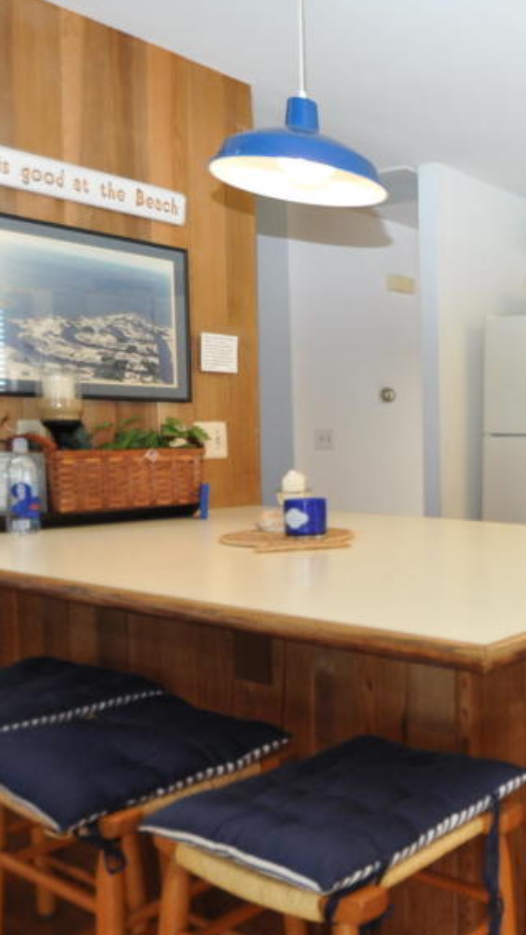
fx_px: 793
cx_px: 714
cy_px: 495
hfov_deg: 28.7
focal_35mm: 32
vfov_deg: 61.0
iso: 560
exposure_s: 1/60
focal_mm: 10
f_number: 4
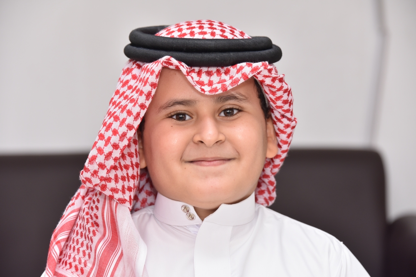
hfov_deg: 15.2
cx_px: 208
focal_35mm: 135
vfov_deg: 10.2
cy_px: 138
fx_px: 1560
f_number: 5.6
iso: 400
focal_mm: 135
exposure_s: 1/100
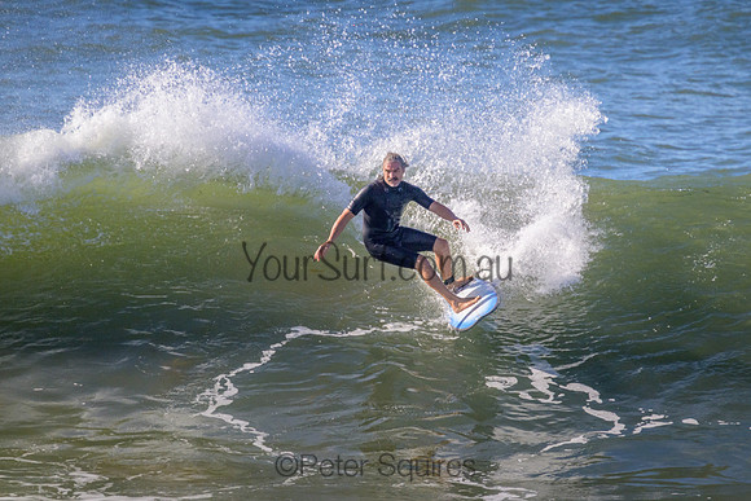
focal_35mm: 956
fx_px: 19939
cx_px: 449
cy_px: 202
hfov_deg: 2.2
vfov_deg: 1.4
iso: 1000
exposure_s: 1/2000
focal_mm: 800
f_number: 11
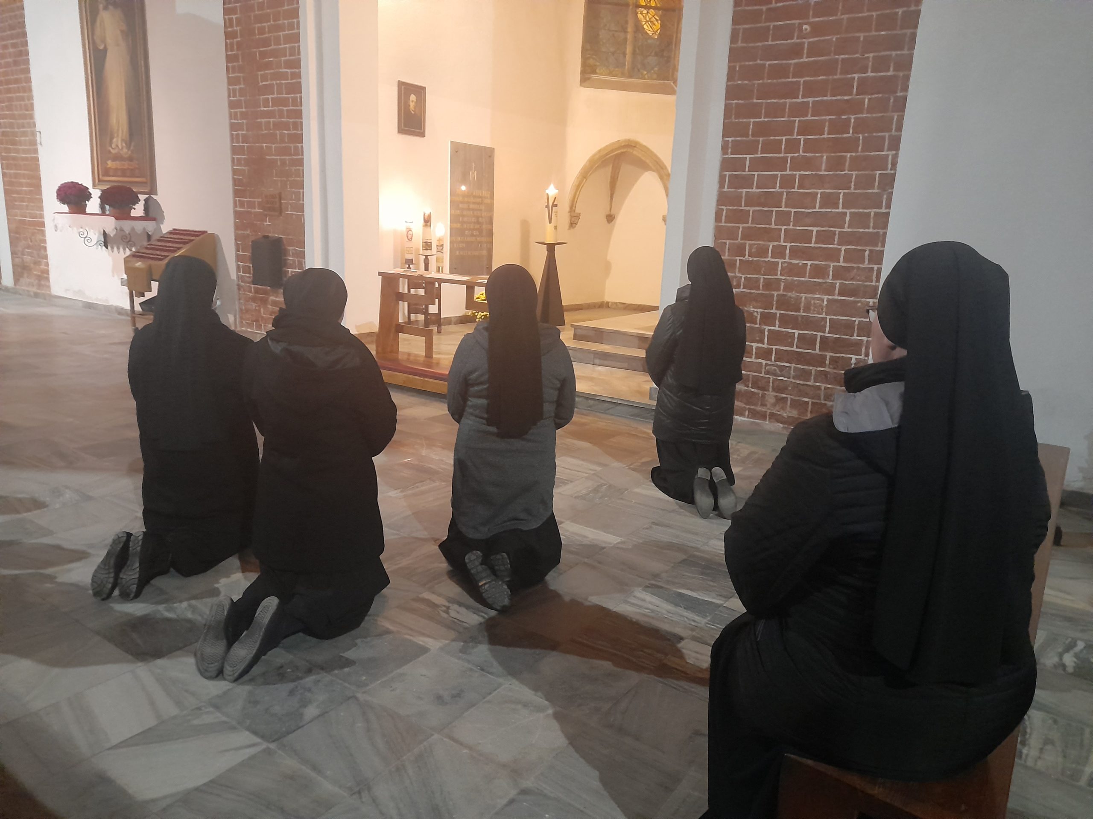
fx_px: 789
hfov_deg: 69.4
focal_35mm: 25
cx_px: 546
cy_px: 410
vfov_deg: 54.9
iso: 800
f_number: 2
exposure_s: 1/10
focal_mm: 4.6
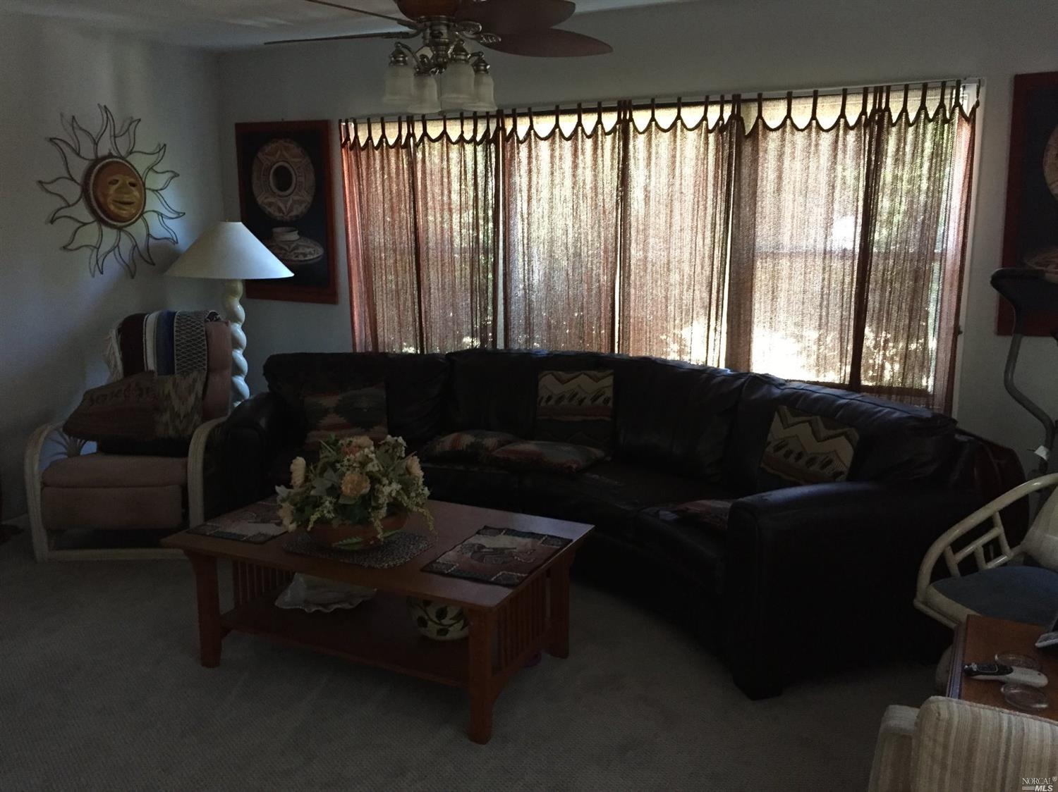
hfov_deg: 61.7
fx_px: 886
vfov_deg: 48.2
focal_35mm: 29
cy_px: 396
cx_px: 529
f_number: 2.2
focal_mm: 4.15
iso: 250
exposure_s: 1/20
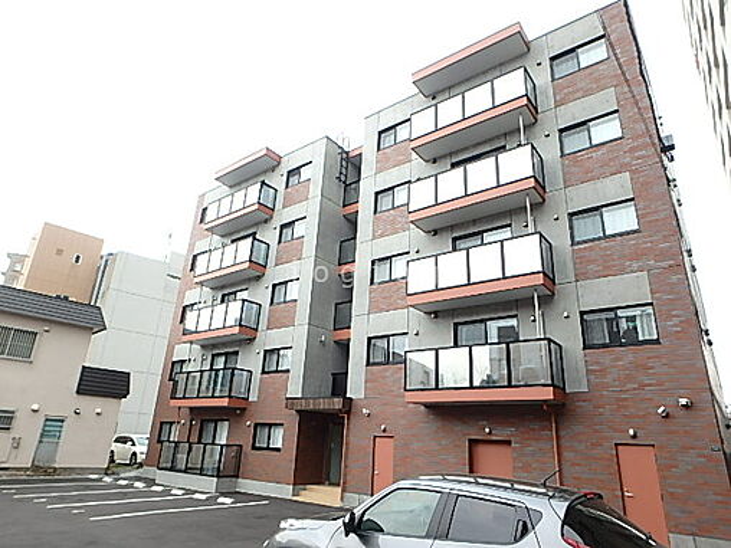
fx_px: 443
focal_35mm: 21
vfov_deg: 63.4
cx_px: 366
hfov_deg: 79.0
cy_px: 274
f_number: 3.5
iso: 125
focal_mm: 3.7
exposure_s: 1/250
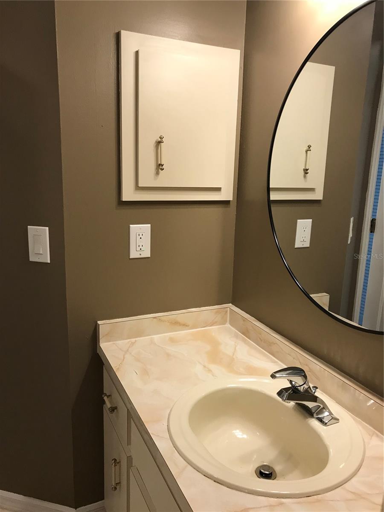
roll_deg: +0.3
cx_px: 192
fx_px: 414
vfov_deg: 63.4
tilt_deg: -12.1
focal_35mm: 28
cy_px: 256
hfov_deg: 49.7
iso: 25
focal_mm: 3.99
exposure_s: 1/40
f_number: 1.8
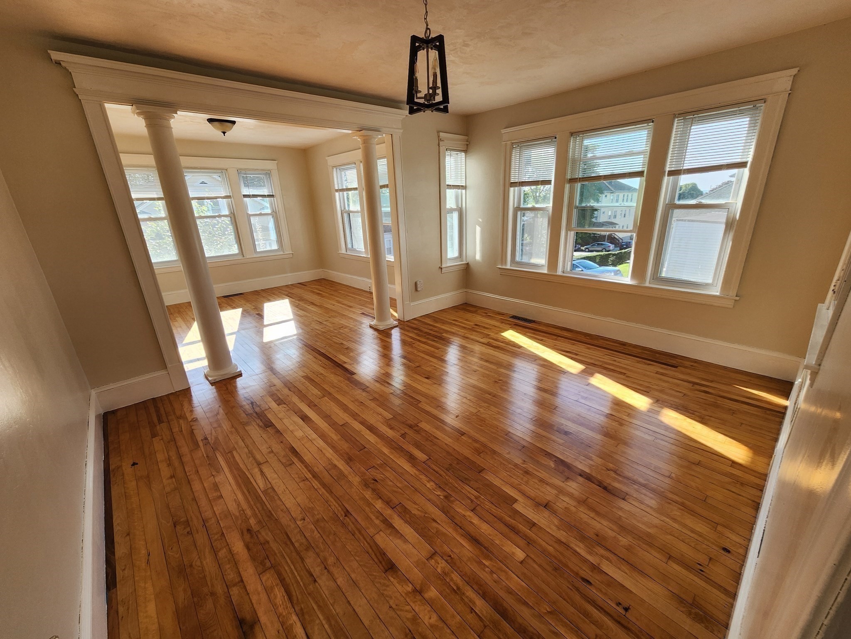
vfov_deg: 89.9
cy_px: 320
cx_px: 426
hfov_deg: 106.2
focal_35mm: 13
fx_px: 320
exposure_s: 1/204
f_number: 2.2
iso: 50
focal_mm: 2.2
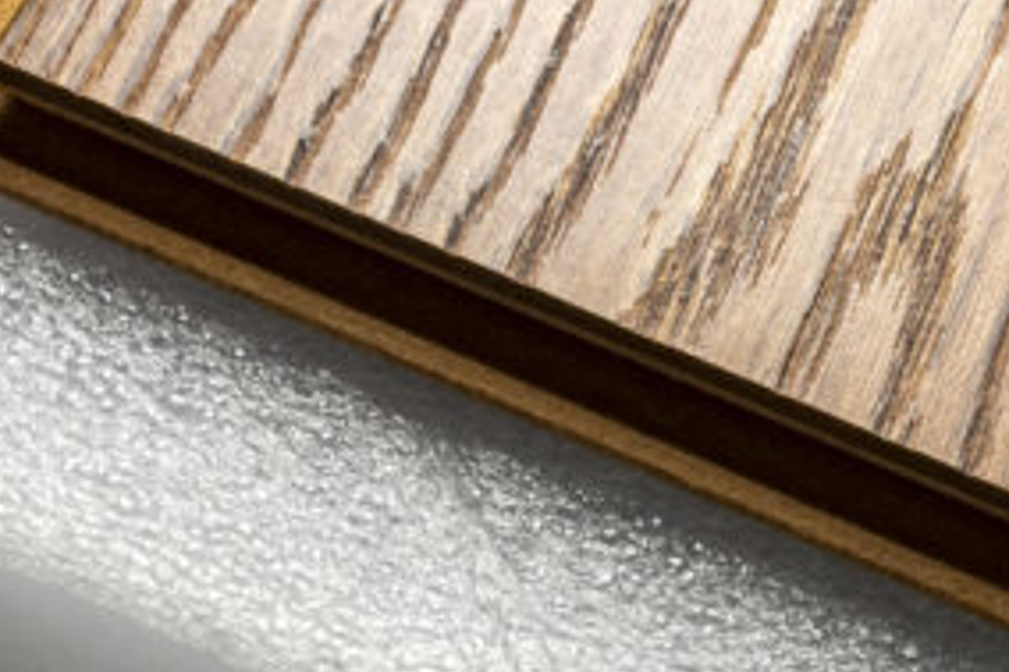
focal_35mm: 93
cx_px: 377
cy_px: 391
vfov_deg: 14.6
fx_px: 2615
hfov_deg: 21.8
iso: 100
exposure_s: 1/125
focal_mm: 23
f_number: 10
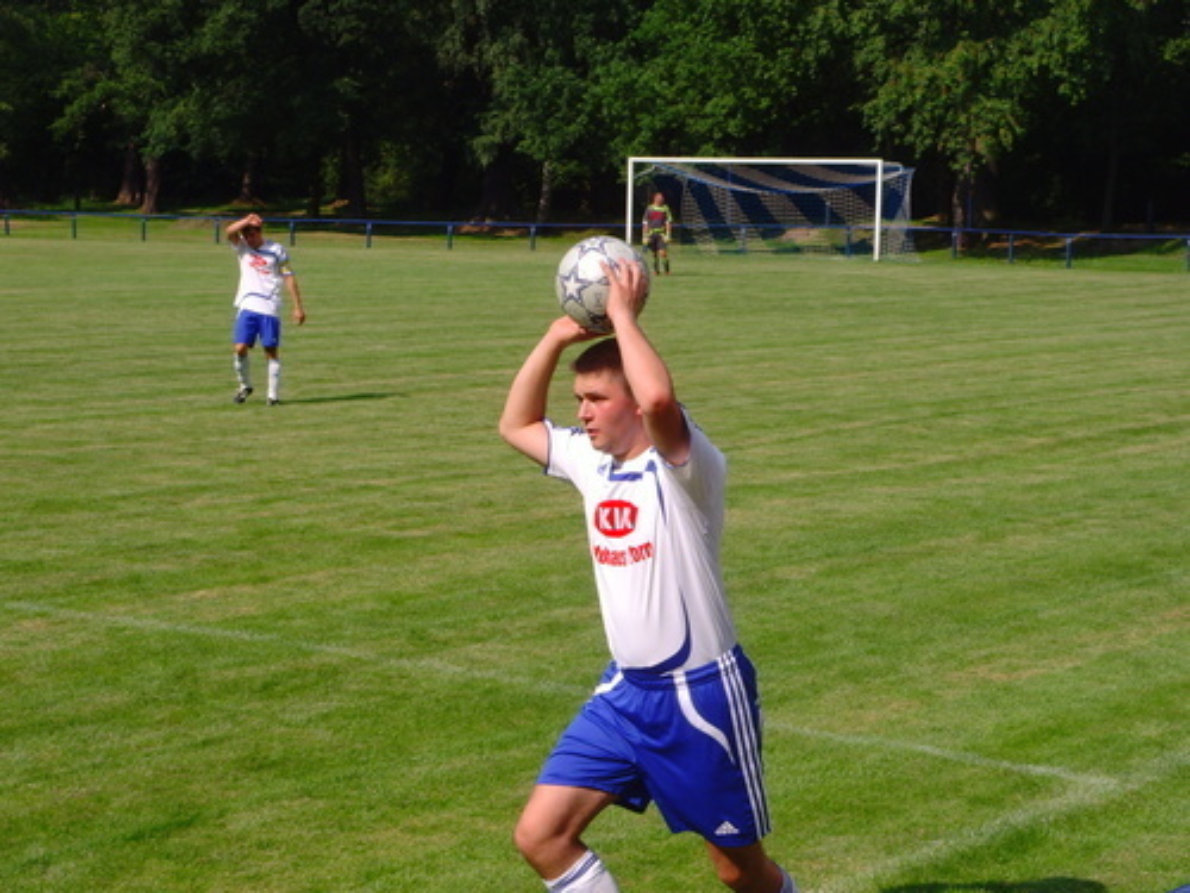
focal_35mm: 80
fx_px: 2750
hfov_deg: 24.4
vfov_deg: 18.4
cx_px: 595
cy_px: 446
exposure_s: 1/250
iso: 80
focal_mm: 13.7
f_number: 7.4
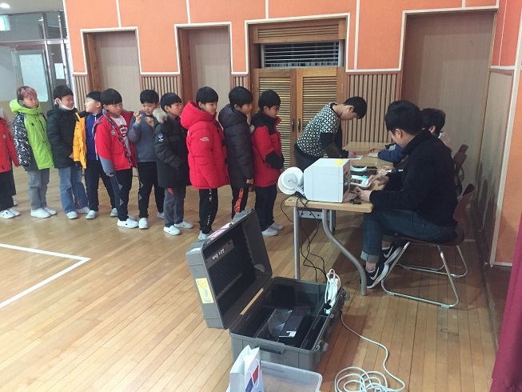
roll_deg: -0.1
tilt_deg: -16.4
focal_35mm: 29
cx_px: 261
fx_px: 437
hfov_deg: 61.7
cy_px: 196
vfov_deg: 48.2
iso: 125
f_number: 2.2
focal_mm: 4.15
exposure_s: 1/30
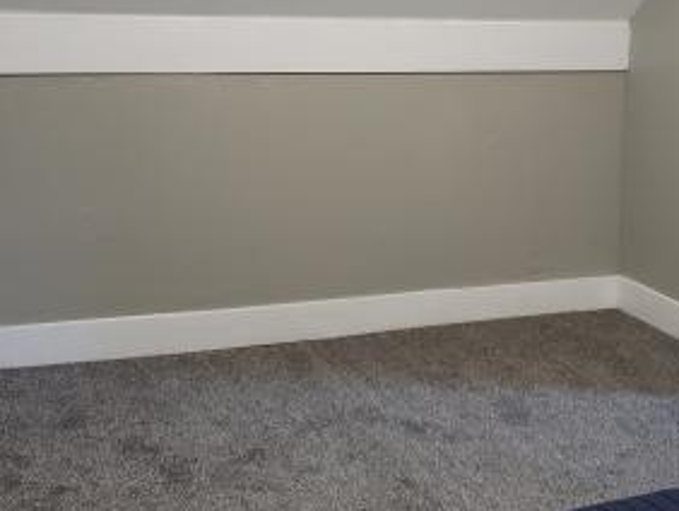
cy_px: 130
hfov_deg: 32.1
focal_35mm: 59
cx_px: 501
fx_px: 1158
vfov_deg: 24.6
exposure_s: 1/60
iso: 250
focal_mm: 4.3
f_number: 1.5
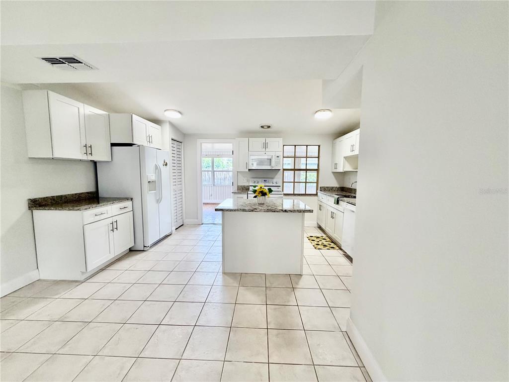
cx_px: 254
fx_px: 206
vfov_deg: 85.7
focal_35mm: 14
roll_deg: -0.2
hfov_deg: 102.1
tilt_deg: -5.4
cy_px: 191
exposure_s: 1/120
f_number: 2.2
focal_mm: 2.22
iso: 200
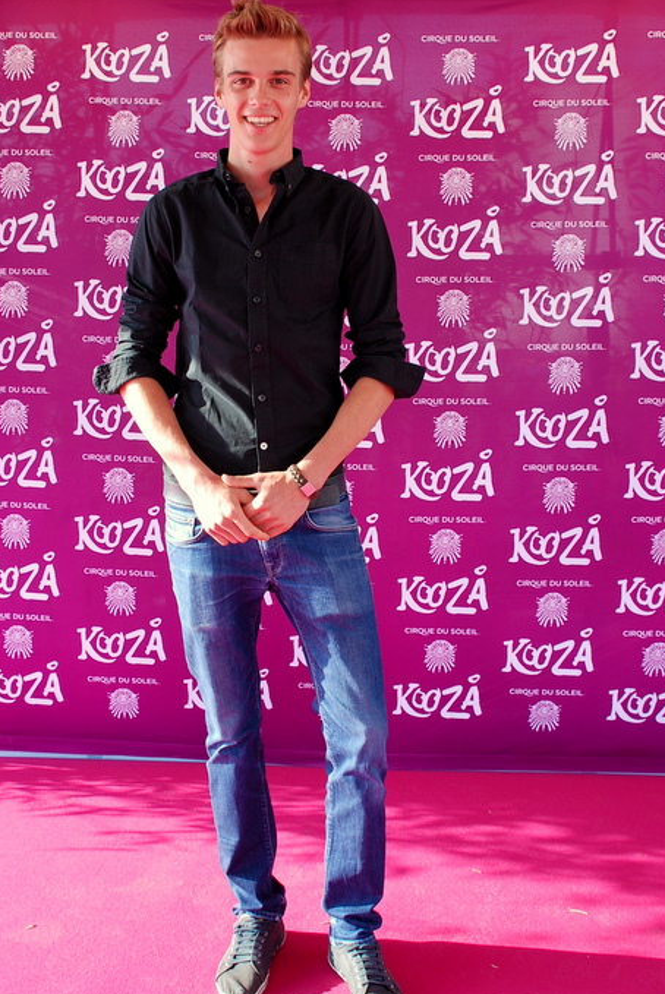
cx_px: 317
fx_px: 968
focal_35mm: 35
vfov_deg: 54.4
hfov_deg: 37.9
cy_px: 511
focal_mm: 22
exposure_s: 1/125
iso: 320
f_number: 5.6
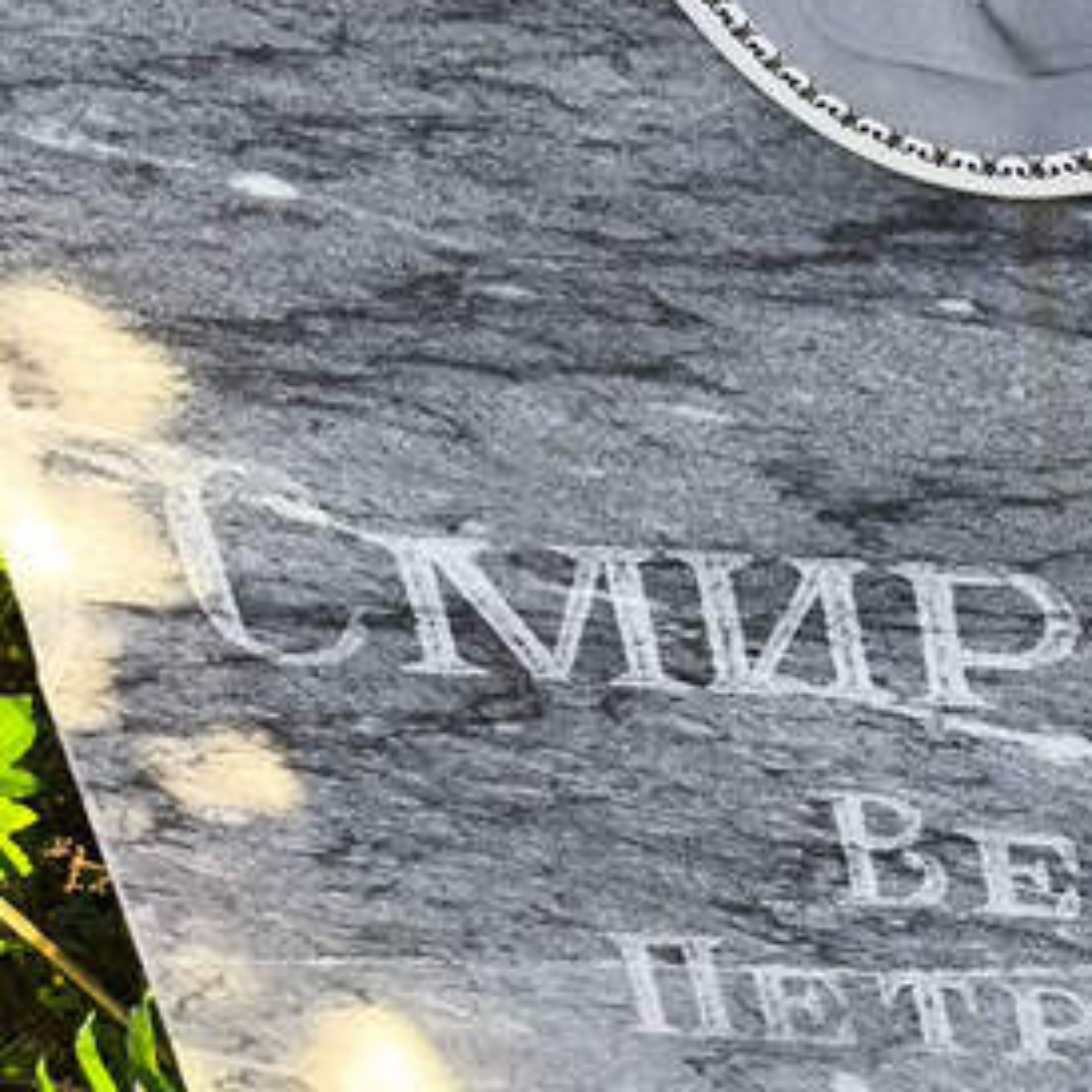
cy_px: 789
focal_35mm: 129
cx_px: 1337
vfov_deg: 13.5
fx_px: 4604
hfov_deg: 13.1
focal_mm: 4.71
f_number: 1.7
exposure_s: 1/201
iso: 50
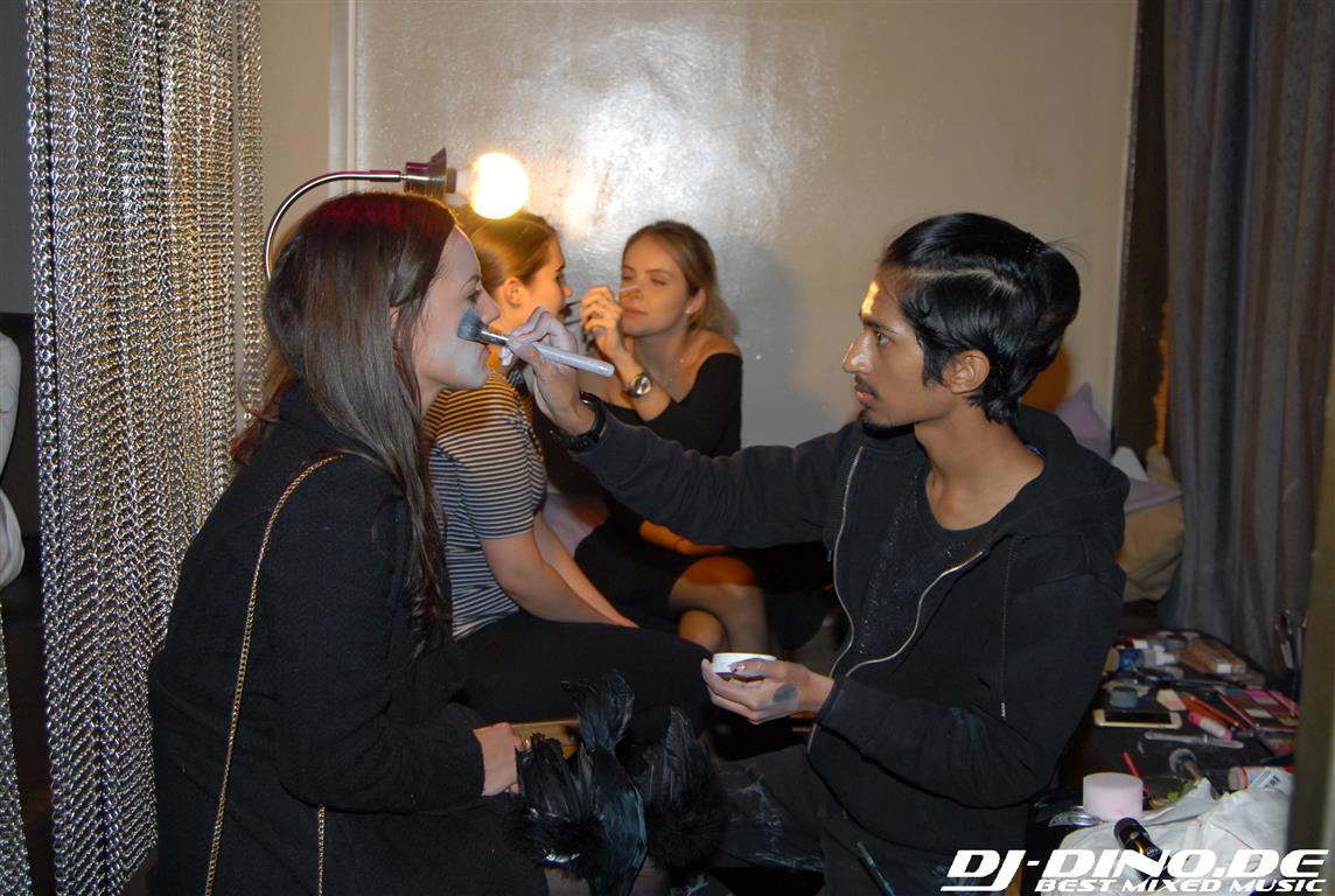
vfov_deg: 31.0
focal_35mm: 44
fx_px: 1616
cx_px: 668
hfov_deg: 44.9
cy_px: 448
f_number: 5.6
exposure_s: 1/40
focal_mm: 29
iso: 400
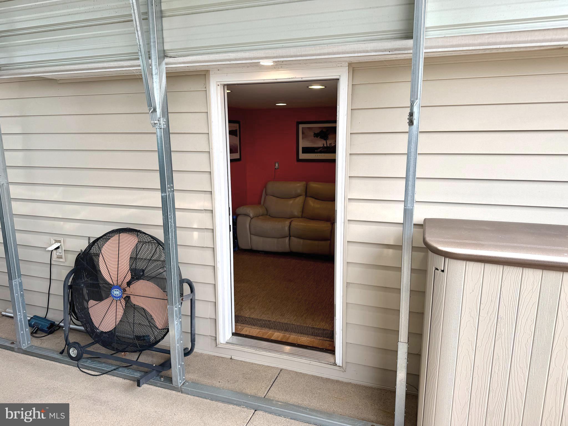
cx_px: 284
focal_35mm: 24
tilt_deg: -11.6
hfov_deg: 71.6
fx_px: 394
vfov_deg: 56.8
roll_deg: +0.1
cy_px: 213
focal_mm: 6.76
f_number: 1.78
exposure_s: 1/456
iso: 80
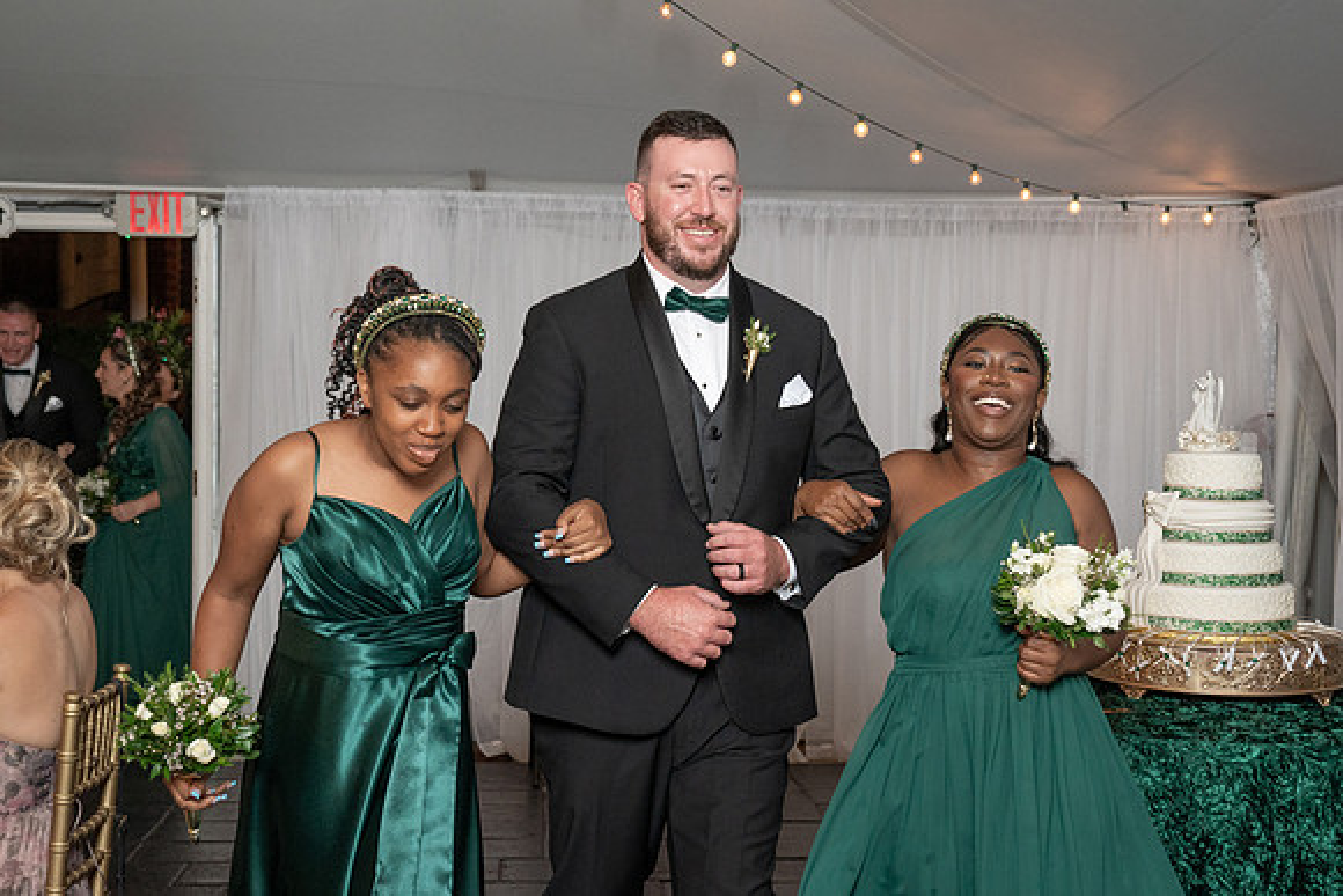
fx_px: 2314
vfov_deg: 21.9
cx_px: 677
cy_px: 438
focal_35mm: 62
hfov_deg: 32.4
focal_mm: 48
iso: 2000
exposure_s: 1/200
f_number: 4
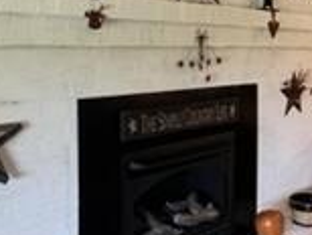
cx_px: 312
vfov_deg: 26.9
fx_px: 487
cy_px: 69
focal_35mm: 54
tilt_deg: -3.0
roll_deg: -0.8
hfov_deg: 32.6
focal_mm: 1.57
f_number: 1.8
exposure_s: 1/60
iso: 250
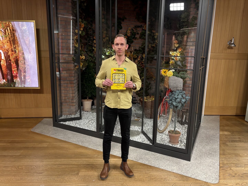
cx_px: 124
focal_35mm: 26
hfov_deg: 67.3
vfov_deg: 53.1
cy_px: 93
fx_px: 186
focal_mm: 5.96
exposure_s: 1/60
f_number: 1.6
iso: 125
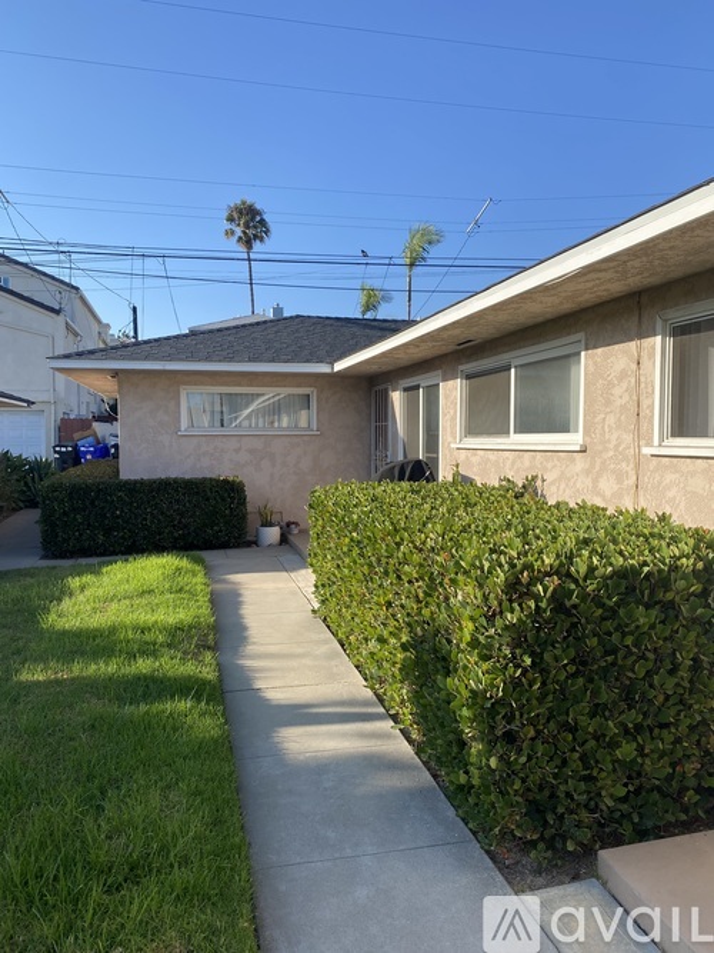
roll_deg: +0.7
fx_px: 715
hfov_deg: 53.0
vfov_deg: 67.3
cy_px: 476
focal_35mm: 26
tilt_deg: -3.1
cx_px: 357
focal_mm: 4.25
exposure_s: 1/1779
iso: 32
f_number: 1.8
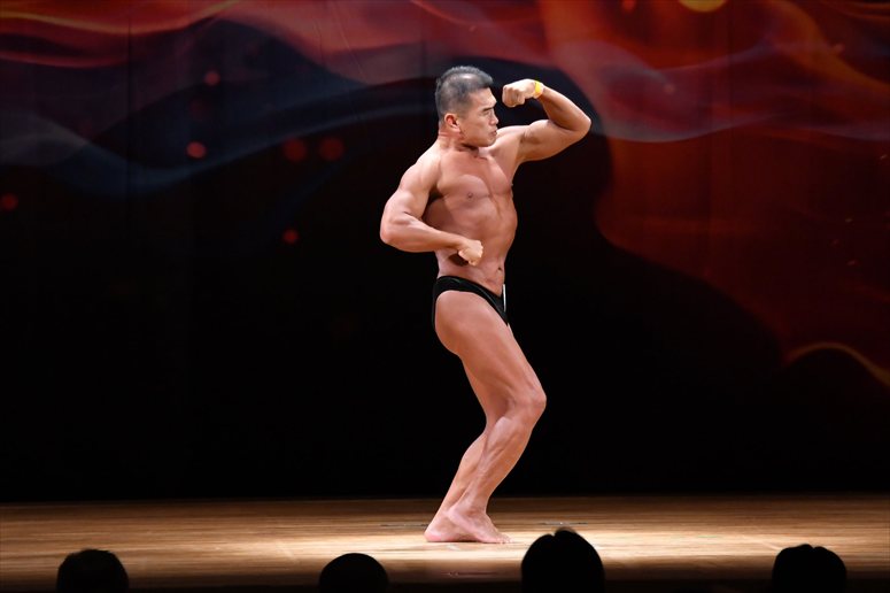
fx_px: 5560
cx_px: 445
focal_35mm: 225
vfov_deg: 6.1
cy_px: 296
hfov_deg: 9.2
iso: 4000
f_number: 5.6
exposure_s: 1/400
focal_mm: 150
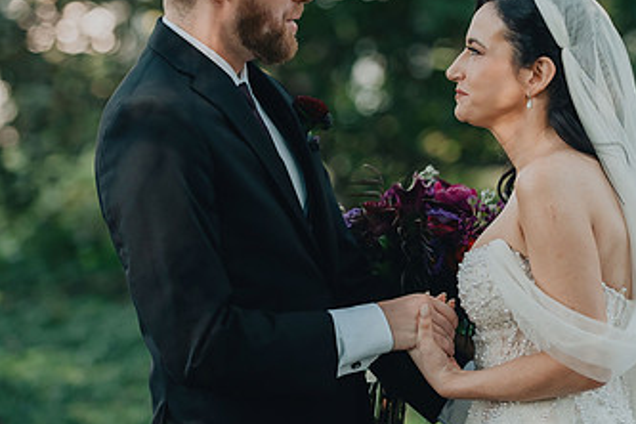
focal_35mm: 209
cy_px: 68
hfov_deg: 9.8
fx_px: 3692
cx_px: 432
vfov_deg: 6.6
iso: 800
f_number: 2.8
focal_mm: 120
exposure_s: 1/1000
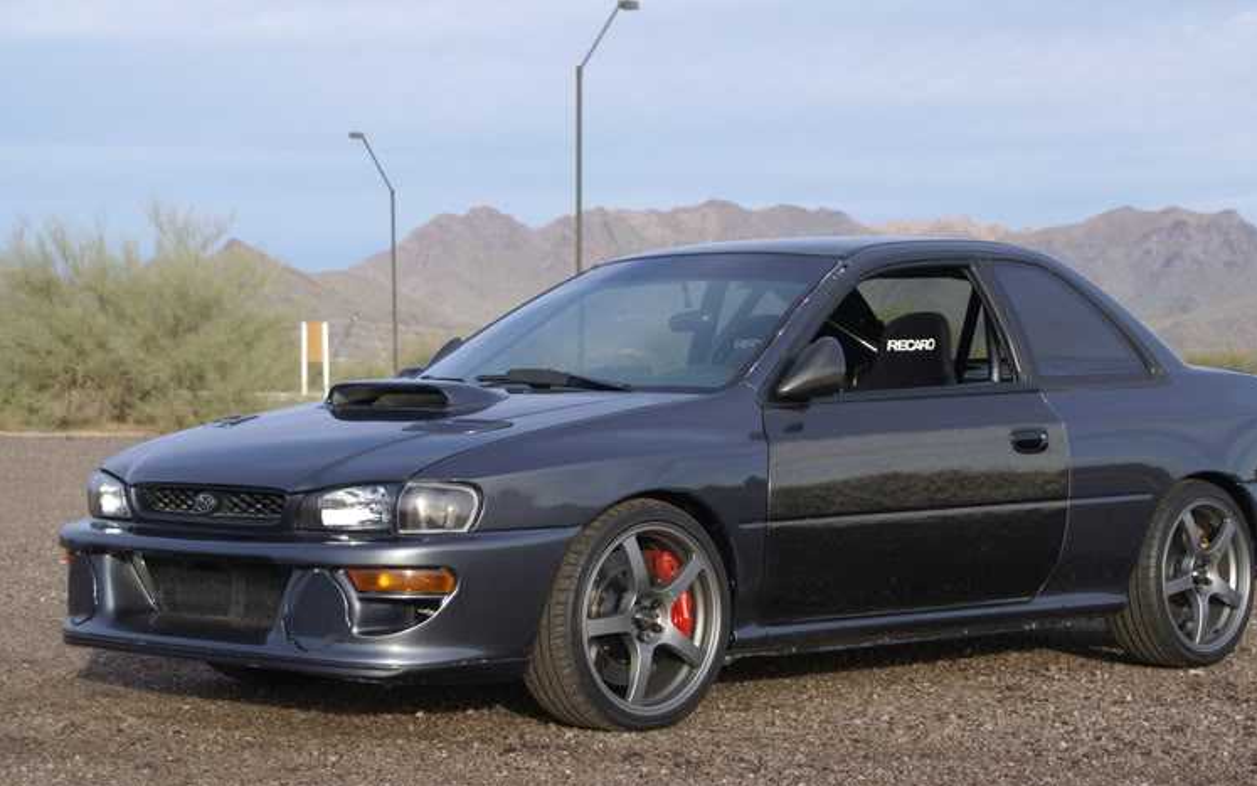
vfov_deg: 15.9
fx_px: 2809
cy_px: 396
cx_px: 671
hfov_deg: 25.2
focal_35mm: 82
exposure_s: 1/160
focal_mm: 50
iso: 100
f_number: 6.3
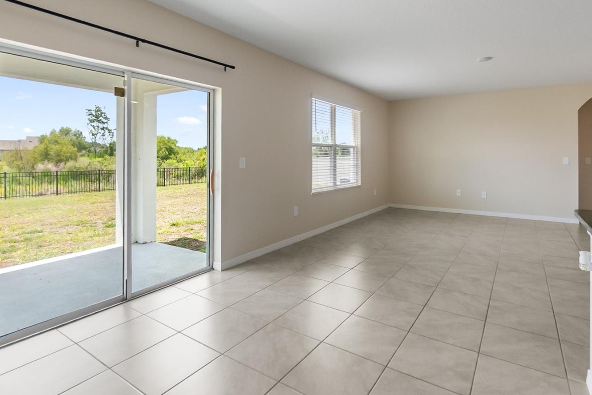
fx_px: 296
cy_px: 176
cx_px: 317
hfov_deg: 89.9
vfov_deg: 67.2
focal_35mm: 18
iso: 640
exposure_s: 1/350
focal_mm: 10
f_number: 4
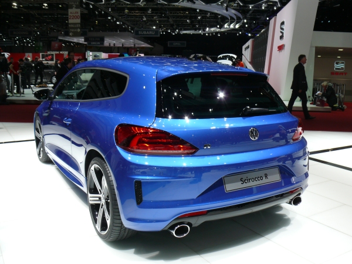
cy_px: 132
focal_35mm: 35
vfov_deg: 40.7
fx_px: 356
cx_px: 176
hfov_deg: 52.6
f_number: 4
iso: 100
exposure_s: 1/160
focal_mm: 7.4
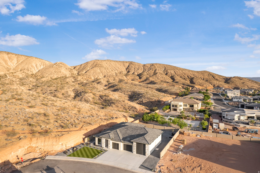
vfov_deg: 57.2
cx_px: 130
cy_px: 86
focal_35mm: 22
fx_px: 159
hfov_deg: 78.6
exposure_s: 1/240
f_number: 2.8
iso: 100
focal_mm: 8.38
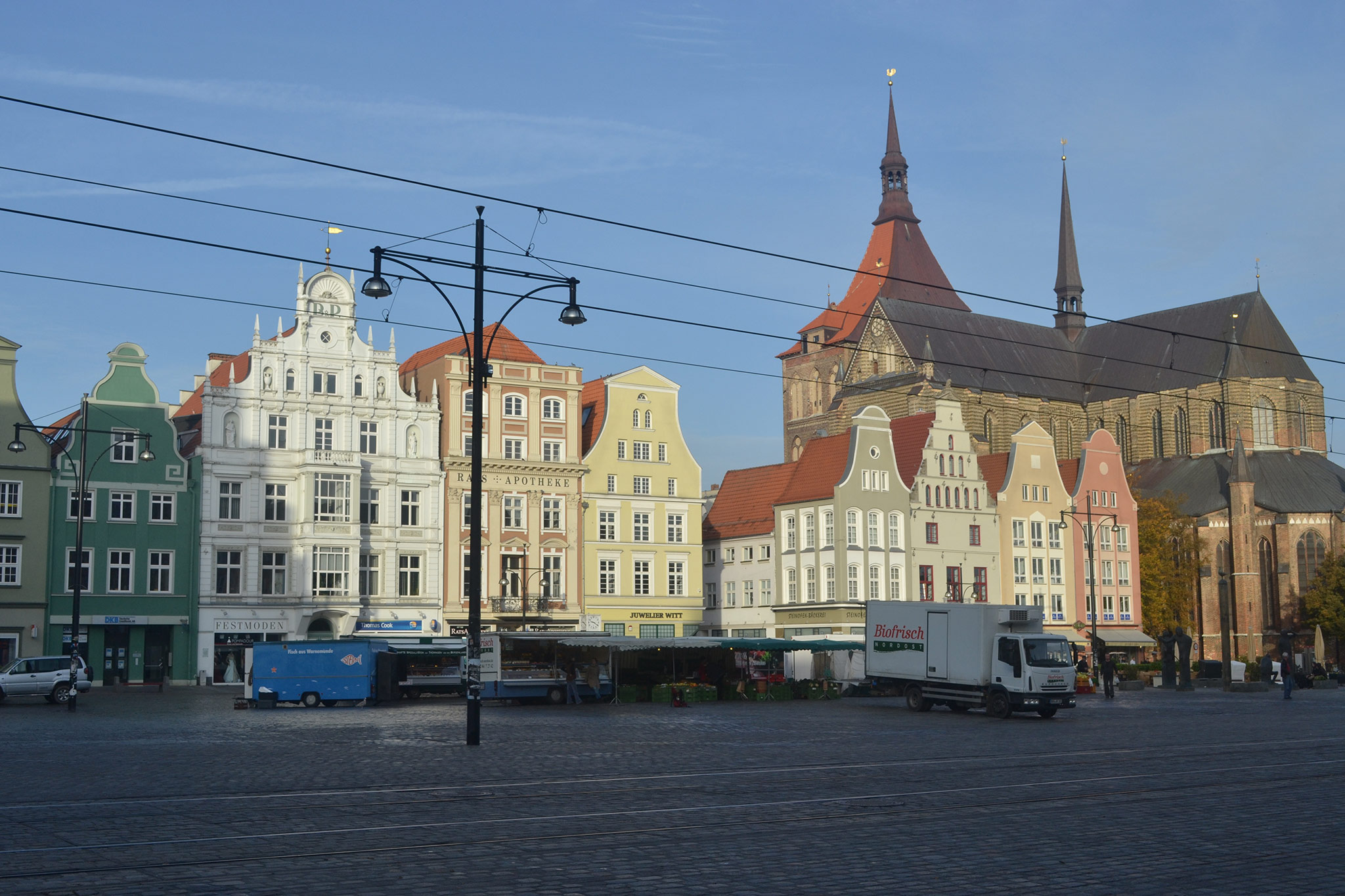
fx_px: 1457
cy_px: 448
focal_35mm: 39
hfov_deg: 49.6
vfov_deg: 34.2
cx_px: 672
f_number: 11
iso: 200
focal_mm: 26
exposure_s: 1/250
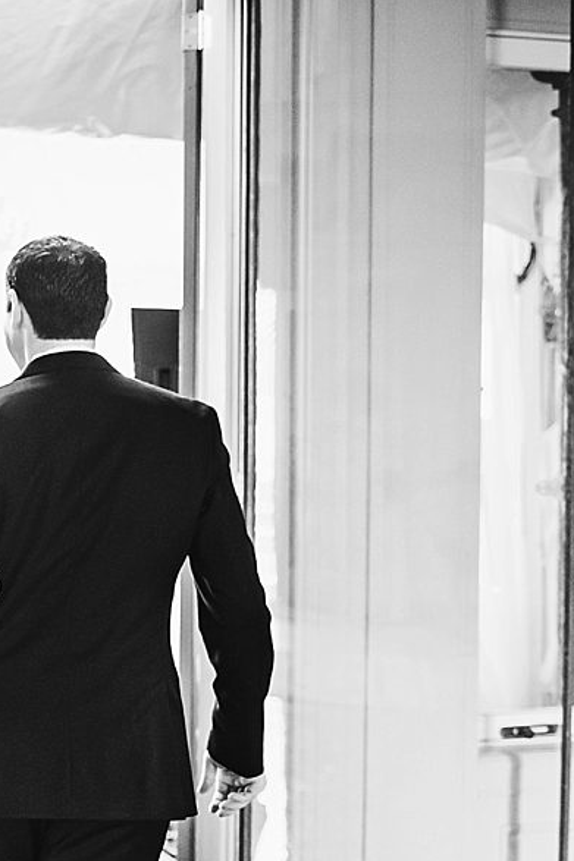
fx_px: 2010
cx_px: -34
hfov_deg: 15.9
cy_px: 924
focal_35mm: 84
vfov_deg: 22.9
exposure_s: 1/160
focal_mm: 35
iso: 1000
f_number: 1.8
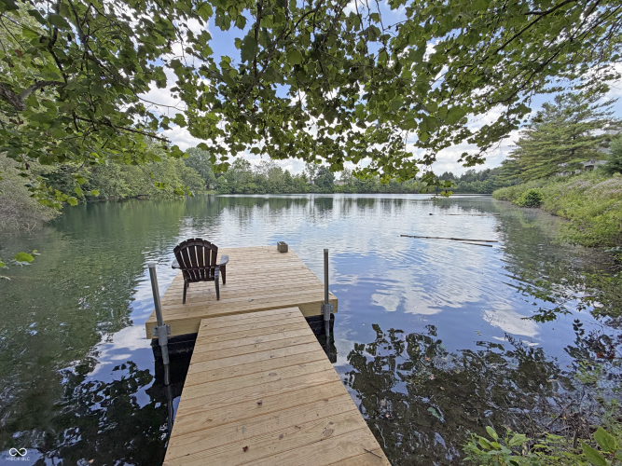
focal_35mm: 14
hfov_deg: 102.1
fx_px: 252
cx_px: 311
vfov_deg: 85.7
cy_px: 233
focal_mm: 2.22
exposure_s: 1/613
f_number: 2.2
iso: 40
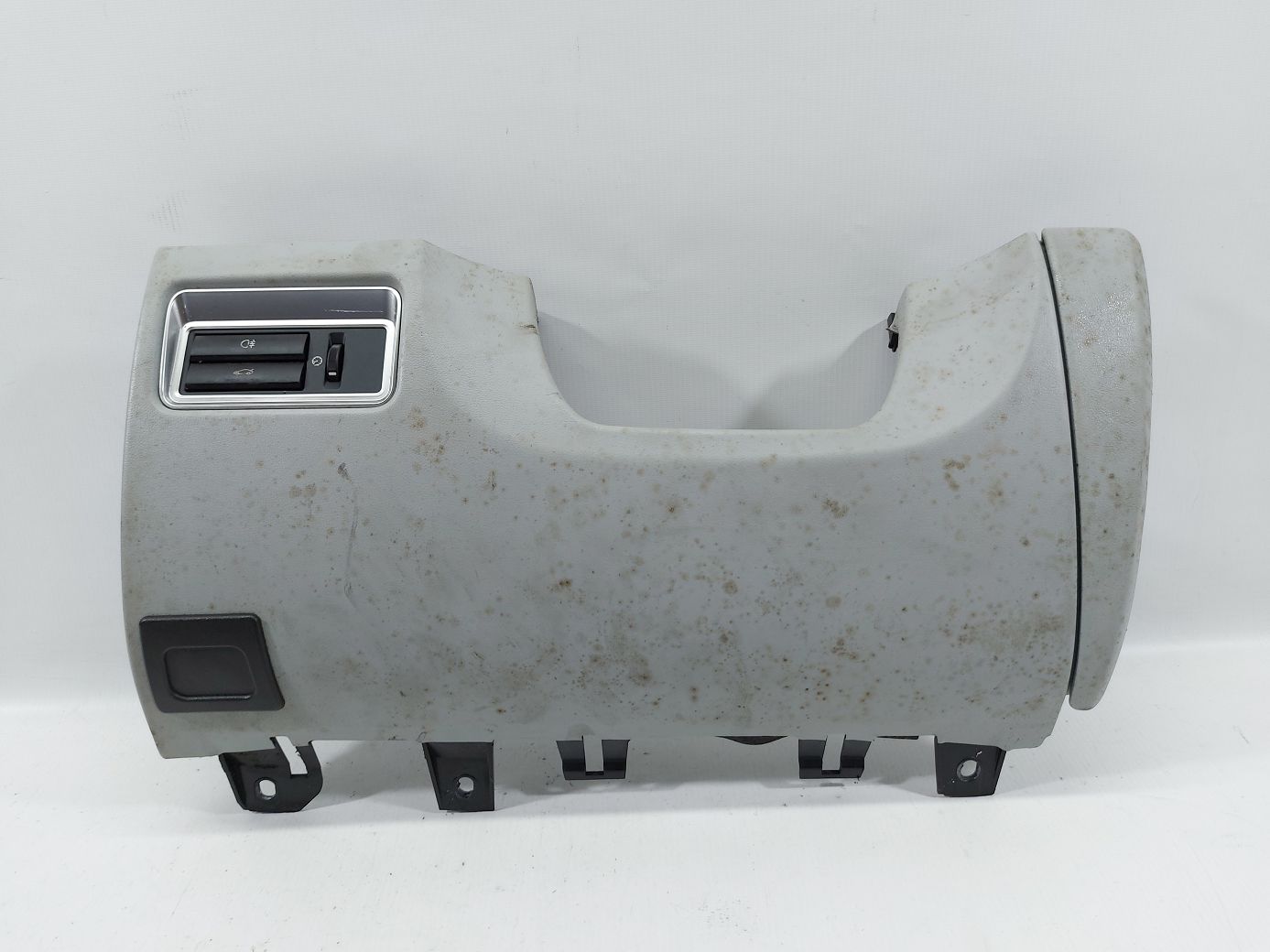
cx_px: 635
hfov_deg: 71.6
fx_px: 880
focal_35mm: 24
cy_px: 476
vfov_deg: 56.8
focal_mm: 5.23
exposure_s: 1/50
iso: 50
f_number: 1.8
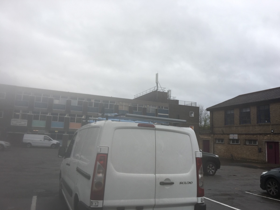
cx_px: 140
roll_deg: -2.9
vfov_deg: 48.2
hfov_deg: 61.7
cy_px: 105
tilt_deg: +8.7
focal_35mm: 29
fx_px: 235
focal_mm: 4.15
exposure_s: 1/384
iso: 25
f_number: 2.2
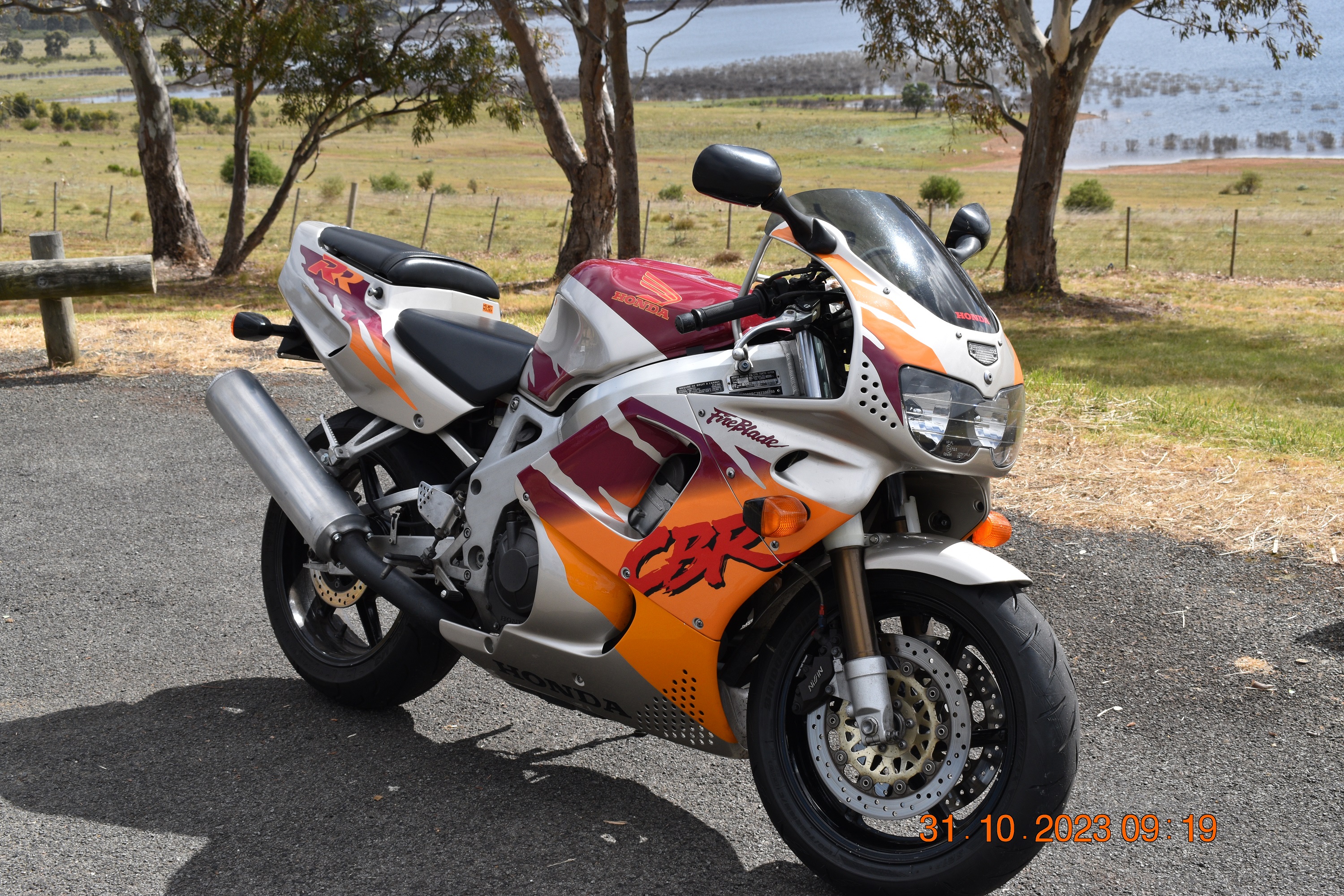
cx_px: 672
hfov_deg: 38.9
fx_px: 1904
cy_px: 448
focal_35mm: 51
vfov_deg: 26.5
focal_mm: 34
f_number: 10
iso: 200
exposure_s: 1/400
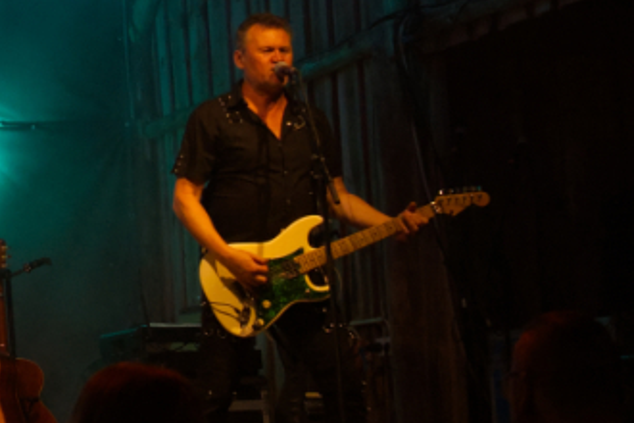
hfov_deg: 14.1
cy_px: 3
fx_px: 2307
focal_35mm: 131
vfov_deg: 10.4
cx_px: -451
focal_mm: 36
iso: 3200
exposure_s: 1/250
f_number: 4
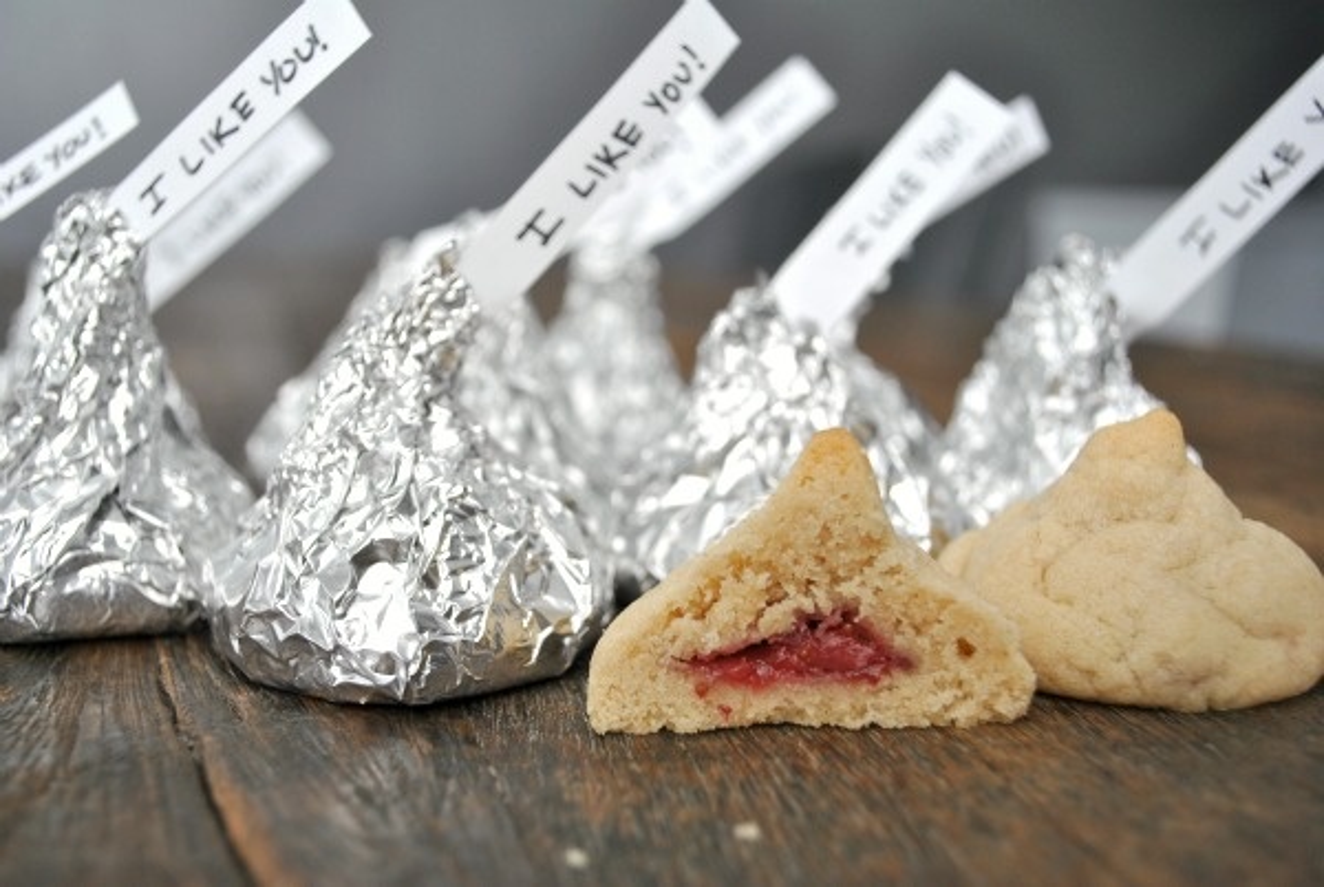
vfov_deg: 34.3
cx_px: 662
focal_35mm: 39
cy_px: 444
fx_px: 1436
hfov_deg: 49.5
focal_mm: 26
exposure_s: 1/60
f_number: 4.5
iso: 200
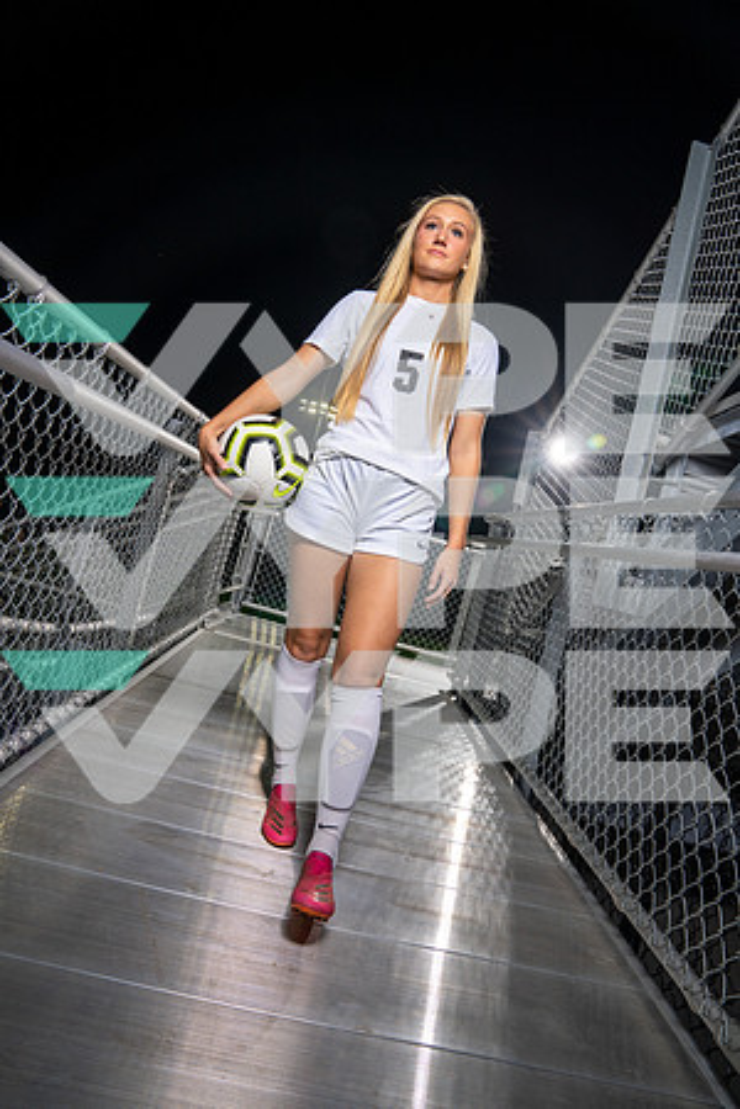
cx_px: 370
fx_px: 740
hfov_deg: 53.1
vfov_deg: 73.7
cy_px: 554
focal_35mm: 24
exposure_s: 1/250
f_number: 9
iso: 320
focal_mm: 24
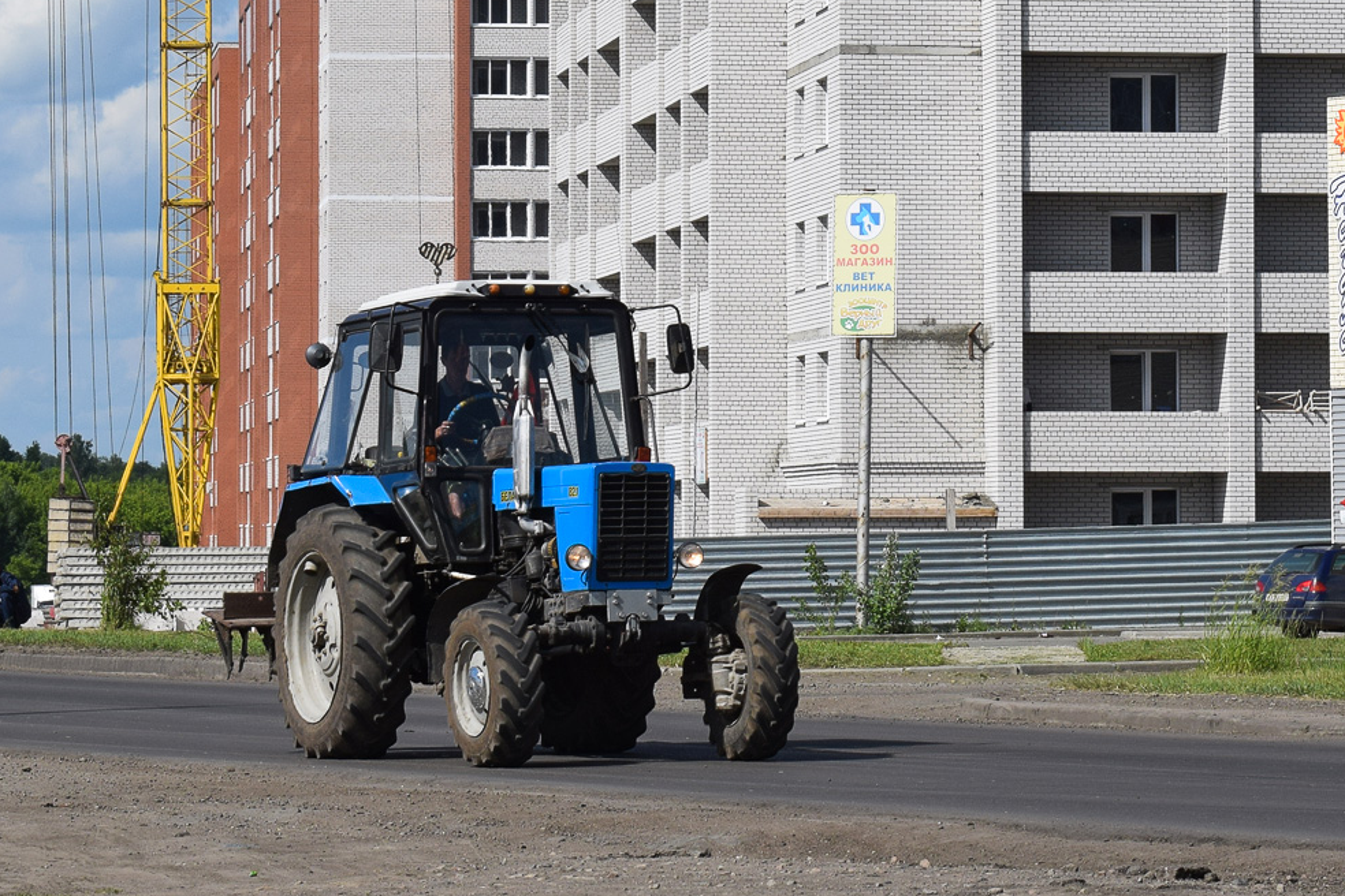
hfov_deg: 20.3
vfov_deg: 13.6
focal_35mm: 101
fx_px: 3759
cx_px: 621
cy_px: 351
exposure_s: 1/500
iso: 200
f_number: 11
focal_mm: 55
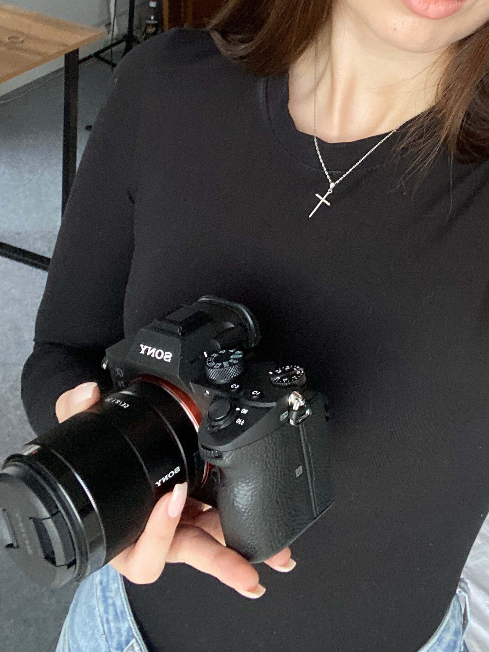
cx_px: 379
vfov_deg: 37.5
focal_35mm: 49
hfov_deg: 29.1
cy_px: 128
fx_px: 923
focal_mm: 2.71
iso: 160
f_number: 2.2
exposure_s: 1/60
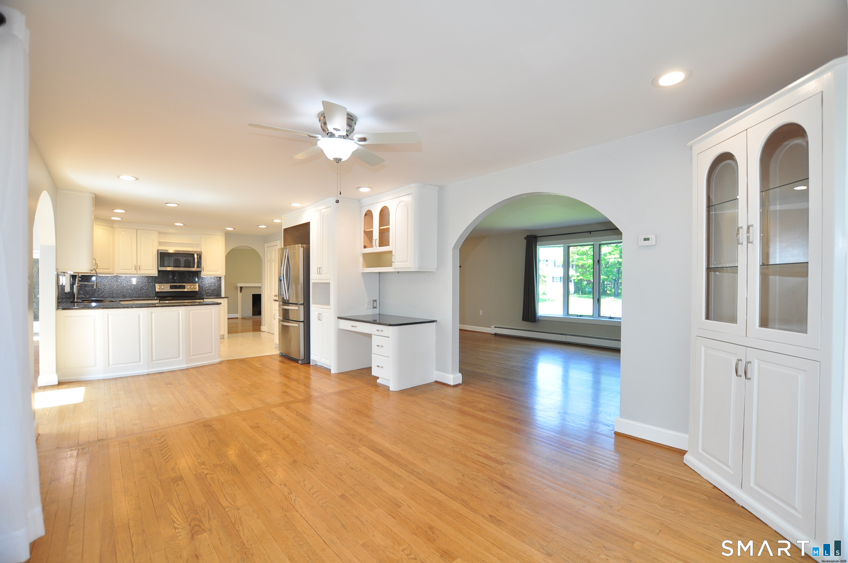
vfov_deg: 77.2
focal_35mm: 15
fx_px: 353
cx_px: 424
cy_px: 282
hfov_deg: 100.5
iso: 250
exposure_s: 1/40
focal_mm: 10
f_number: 4.5
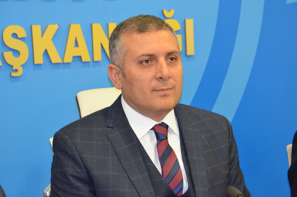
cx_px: 148
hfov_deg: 16.7
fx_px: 1013
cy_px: 98
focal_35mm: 123
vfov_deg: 11.1
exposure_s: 1/60
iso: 3200
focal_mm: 82
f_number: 5.6
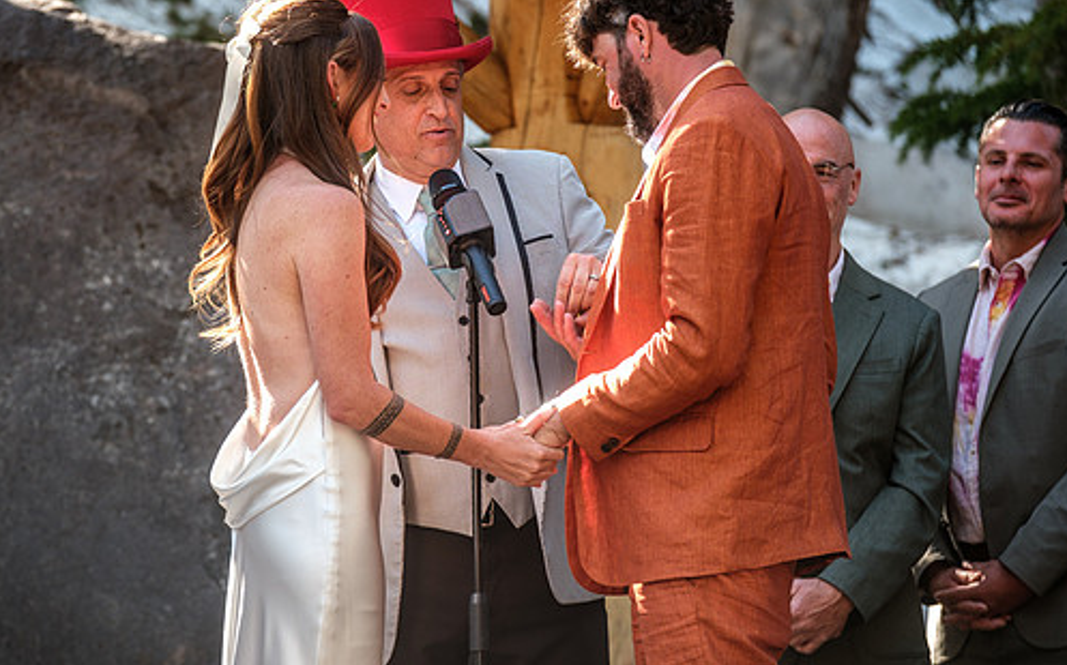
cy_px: 291
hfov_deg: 8.4
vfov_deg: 5.2
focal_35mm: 250
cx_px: 464
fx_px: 7266
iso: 400
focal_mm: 140
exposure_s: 1/120
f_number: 4
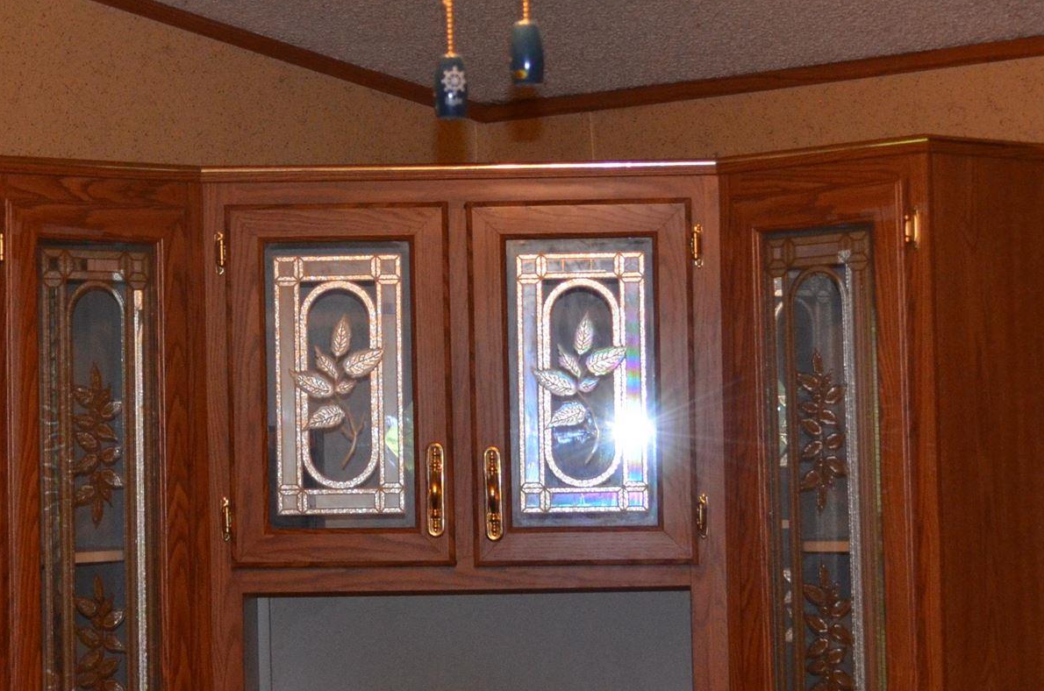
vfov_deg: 12.1
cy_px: 334
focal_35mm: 112
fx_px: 3249
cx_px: 458
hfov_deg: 18.2
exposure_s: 1/60
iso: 900
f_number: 4.5
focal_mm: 29
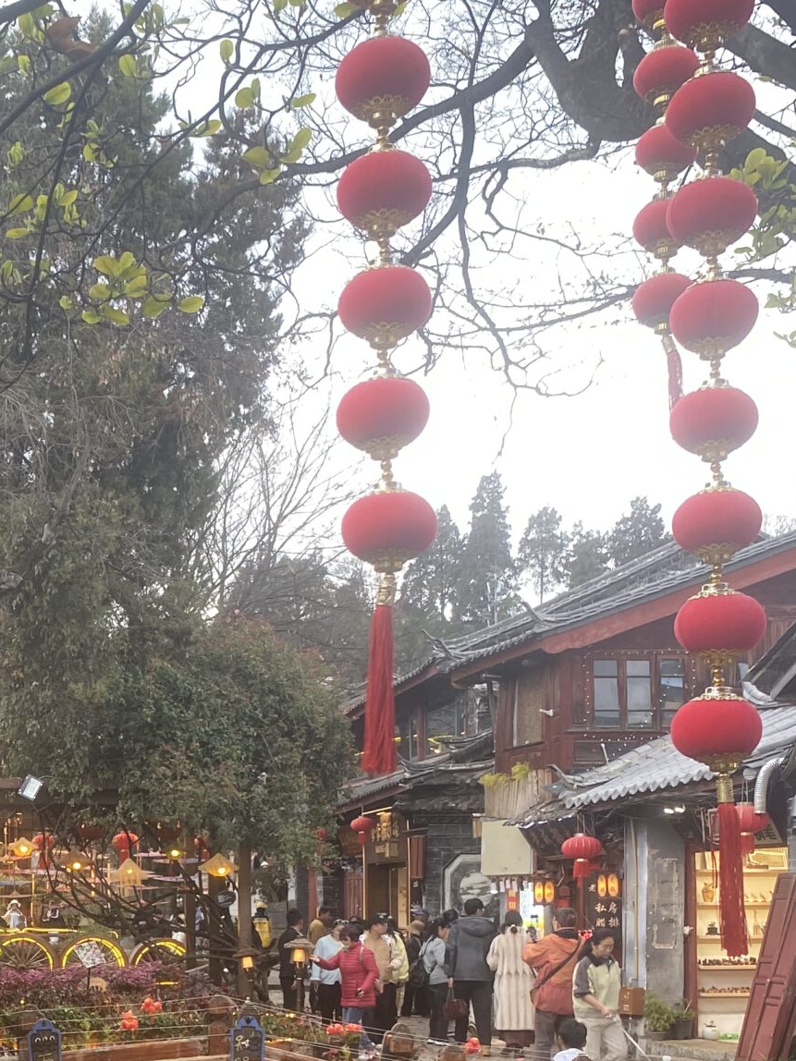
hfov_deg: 23.8
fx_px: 1778
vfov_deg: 32.1
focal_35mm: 58
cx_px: -49
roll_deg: +0.7
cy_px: 888
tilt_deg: +0.7
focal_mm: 4.25
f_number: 1.8
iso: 32
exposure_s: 1/100
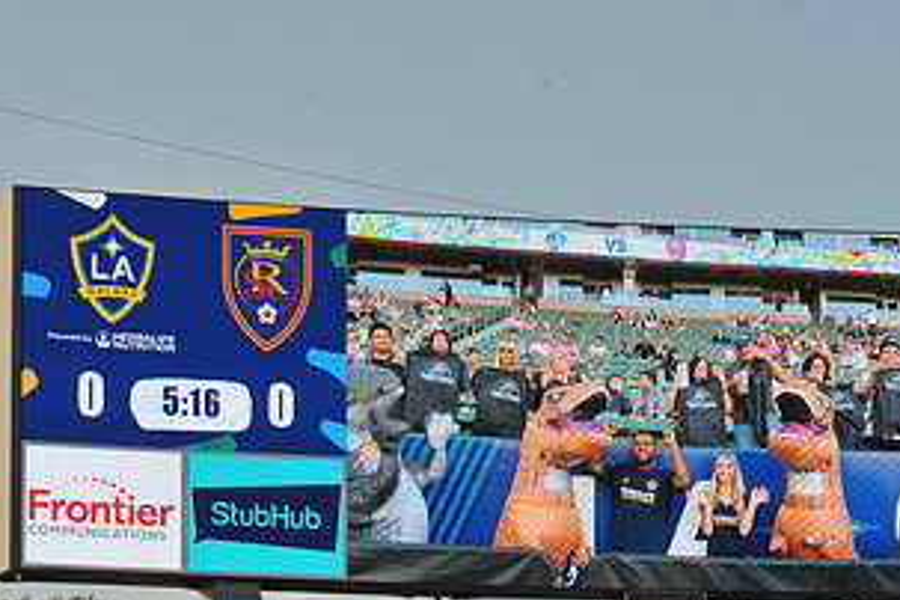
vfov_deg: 6.8
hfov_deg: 10.2
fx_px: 5025
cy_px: 428
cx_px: 668
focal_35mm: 201
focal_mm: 105
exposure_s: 1/500
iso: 400
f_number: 11
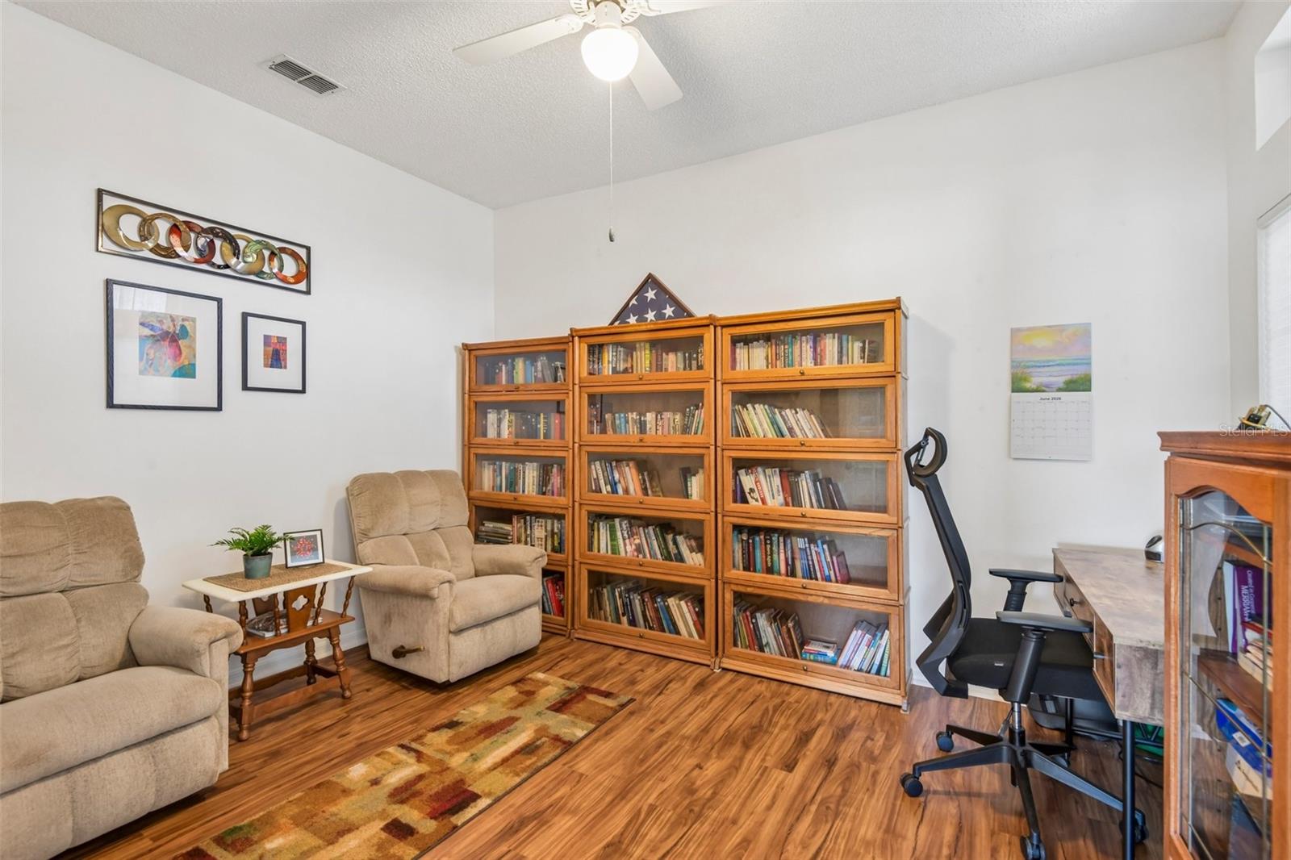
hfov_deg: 96.7
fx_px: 574
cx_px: 646
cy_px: 430
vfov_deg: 73.7
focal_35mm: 16
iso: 400
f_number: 8
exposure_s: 1/3.33
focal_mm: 16
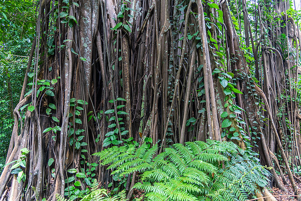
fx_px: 221
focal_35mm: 26
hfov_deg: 68.6
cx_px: 155
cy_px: 103
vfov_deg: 48.9
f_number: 4
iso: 400
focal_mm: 24
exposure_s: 1/30
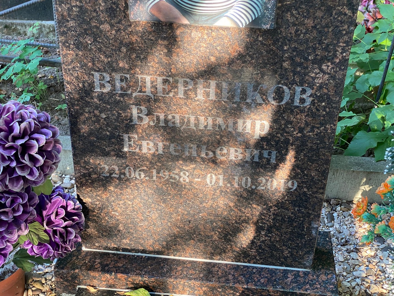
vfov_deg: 28.0
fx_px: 592
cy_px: 148
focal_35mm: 52
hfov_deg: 36.8
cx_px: 197
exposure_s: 1/121
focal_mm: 6
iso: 125
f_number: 2
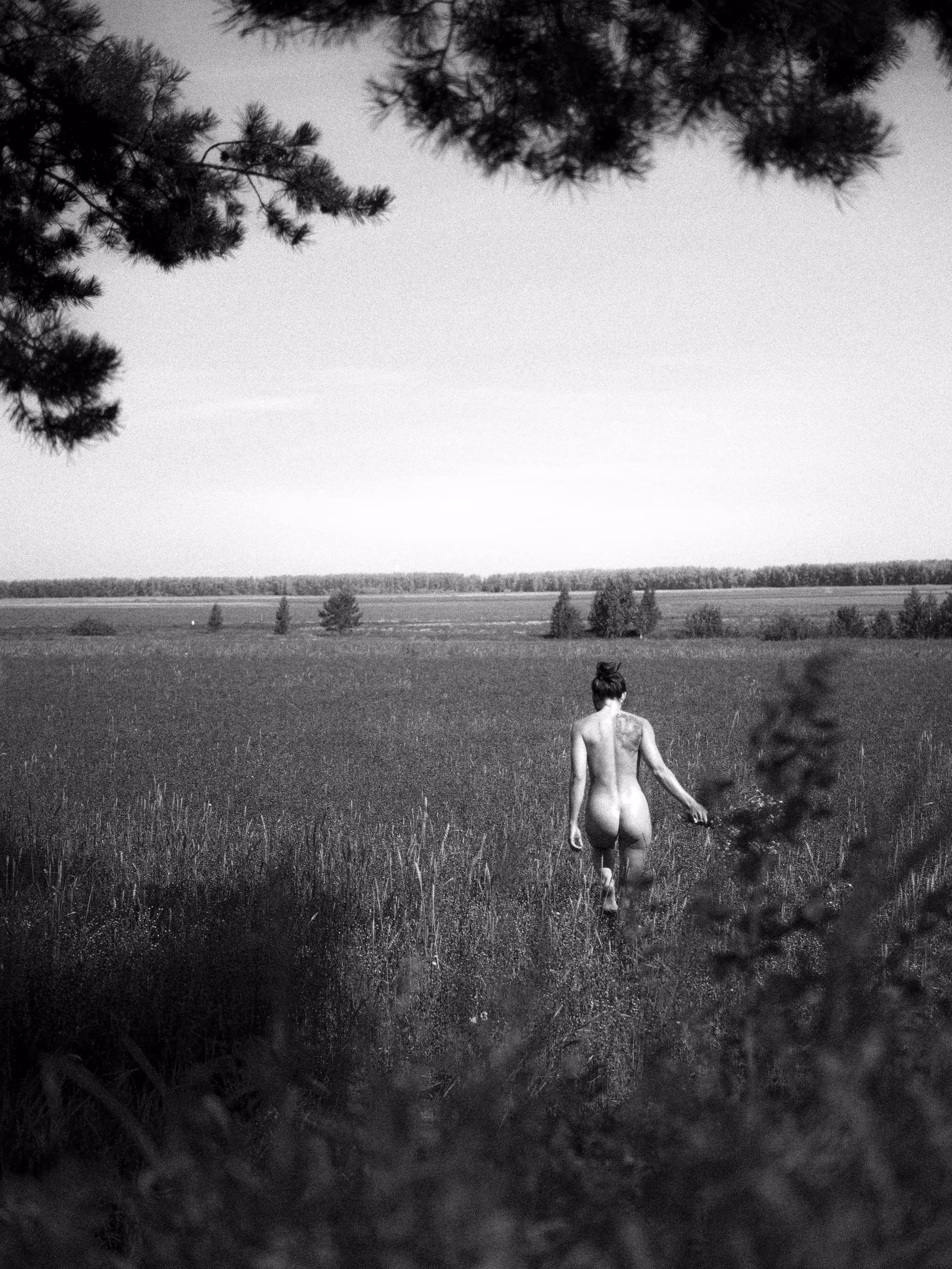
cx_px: 476
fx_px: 1833
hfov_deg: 29.1
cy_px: 634
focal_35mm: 50
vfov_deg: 38.2
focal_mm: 25
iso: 100
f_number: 1.8
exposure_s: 1/4000
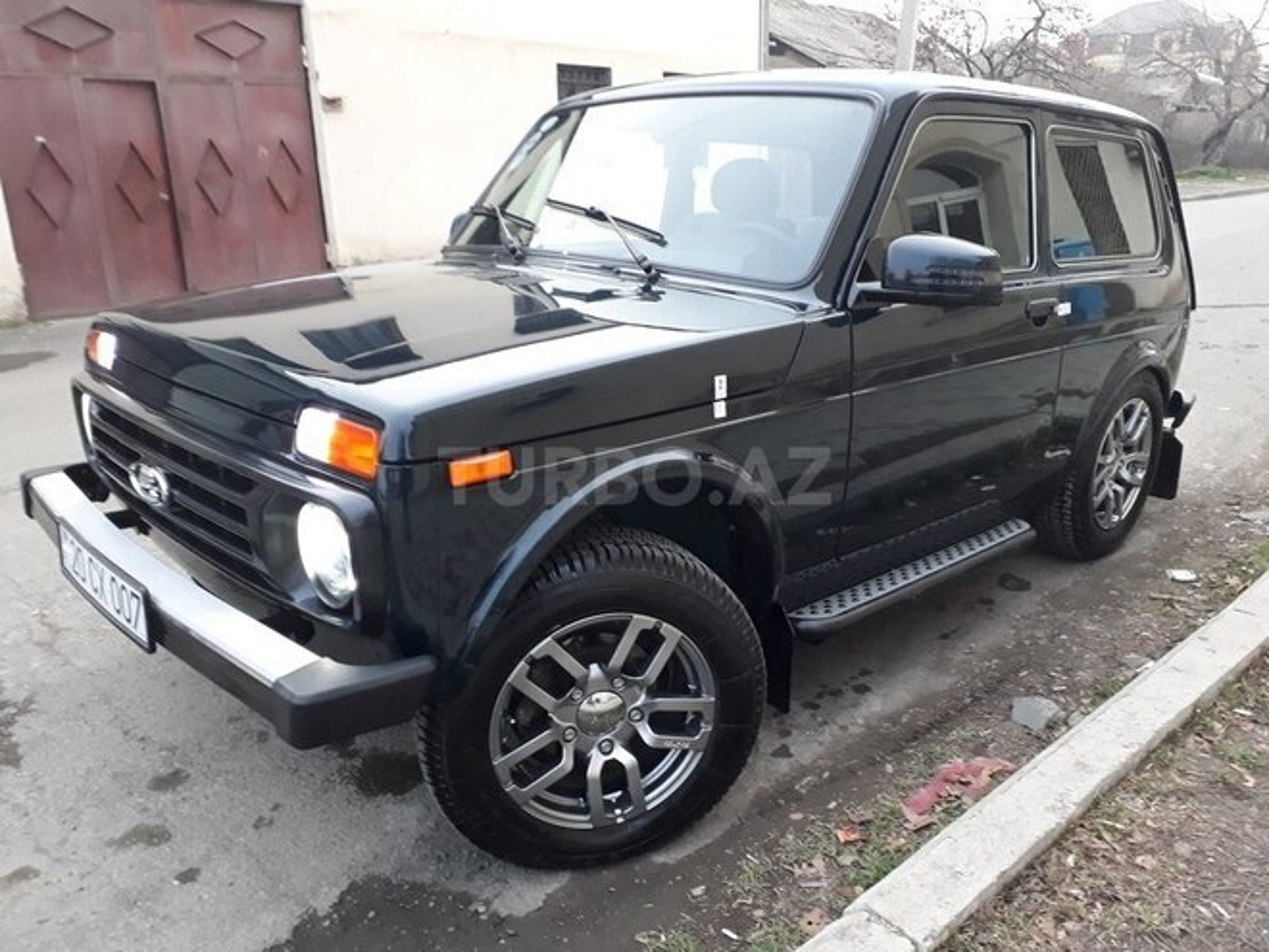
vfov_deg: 51.4
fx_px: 990
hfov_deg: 65.3
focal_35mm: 27
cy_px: 476
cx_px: 634
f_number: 1.9
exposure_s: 1/33
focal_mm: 3.6
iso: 200
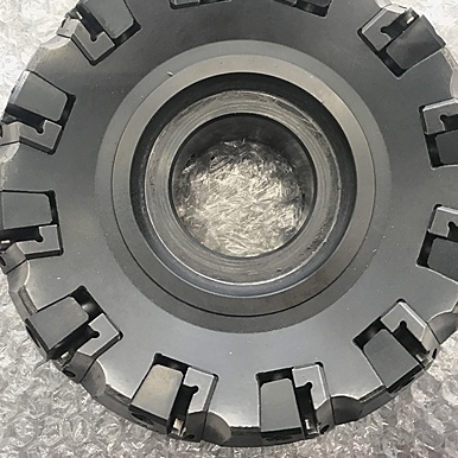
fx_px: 614
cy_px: 196
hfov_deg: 40.9
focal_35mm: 41
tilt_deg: -83.2
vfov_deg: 40.8
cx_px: 234
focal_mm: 3.99
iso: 40
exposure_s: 1/30
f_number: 1.8
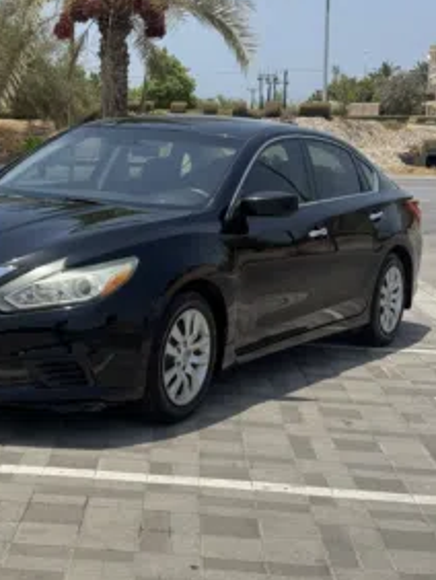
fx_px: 1140
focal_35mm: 68
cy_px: 214
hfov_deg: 21.5
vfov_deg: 28.4
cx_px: 130
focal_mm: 6.76
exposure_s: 1/5376
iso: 64
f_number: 1.78
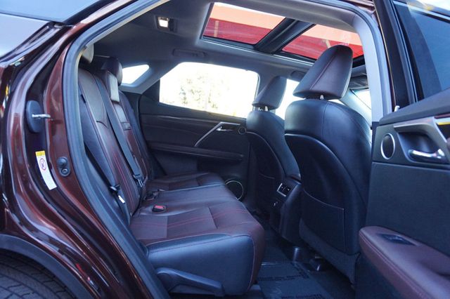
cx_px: 225
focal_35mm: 24
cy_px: 150
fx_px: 300
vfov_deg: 53.1
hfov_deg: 73.8
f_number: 4
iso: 1250
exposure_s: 1/160
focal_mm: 16
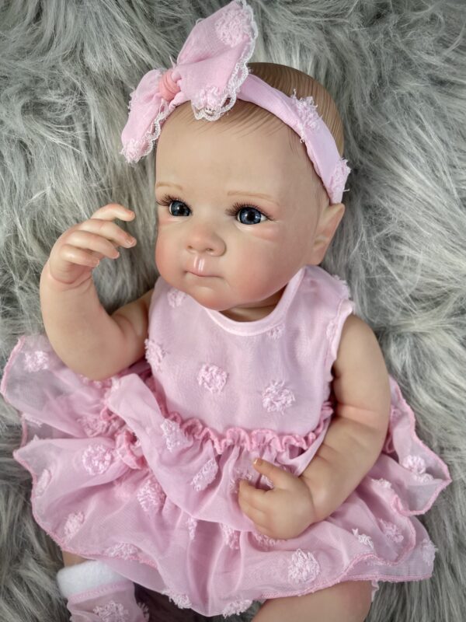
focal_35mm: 26
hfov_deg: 53.1
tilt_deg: -69.3
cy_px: 311
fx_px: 467
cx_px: 233
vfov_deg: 67.3
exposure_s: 1/100
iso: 32
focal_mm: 4.2
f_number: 1.6
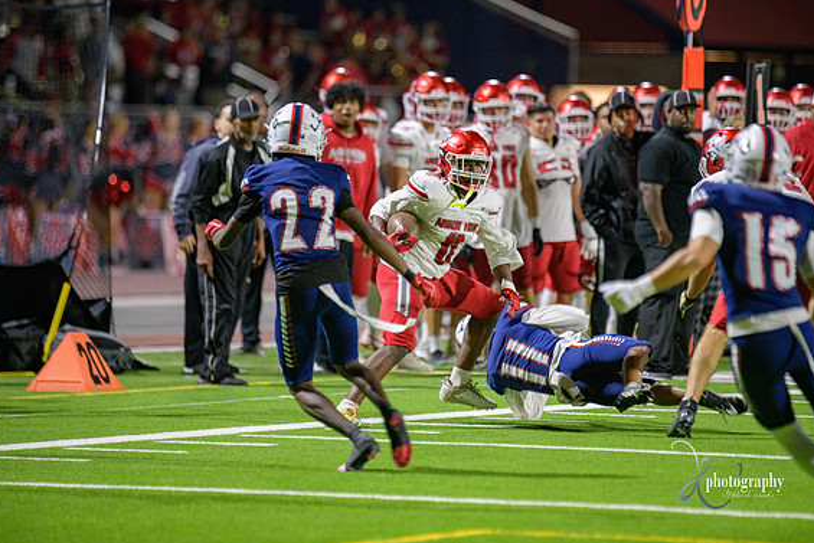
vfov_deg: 4.5
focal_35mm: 308
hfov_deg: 6.7
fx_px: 6966
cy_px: 267
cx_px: 408
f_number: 2.8
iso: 2000
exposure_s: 1/250
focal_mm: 300
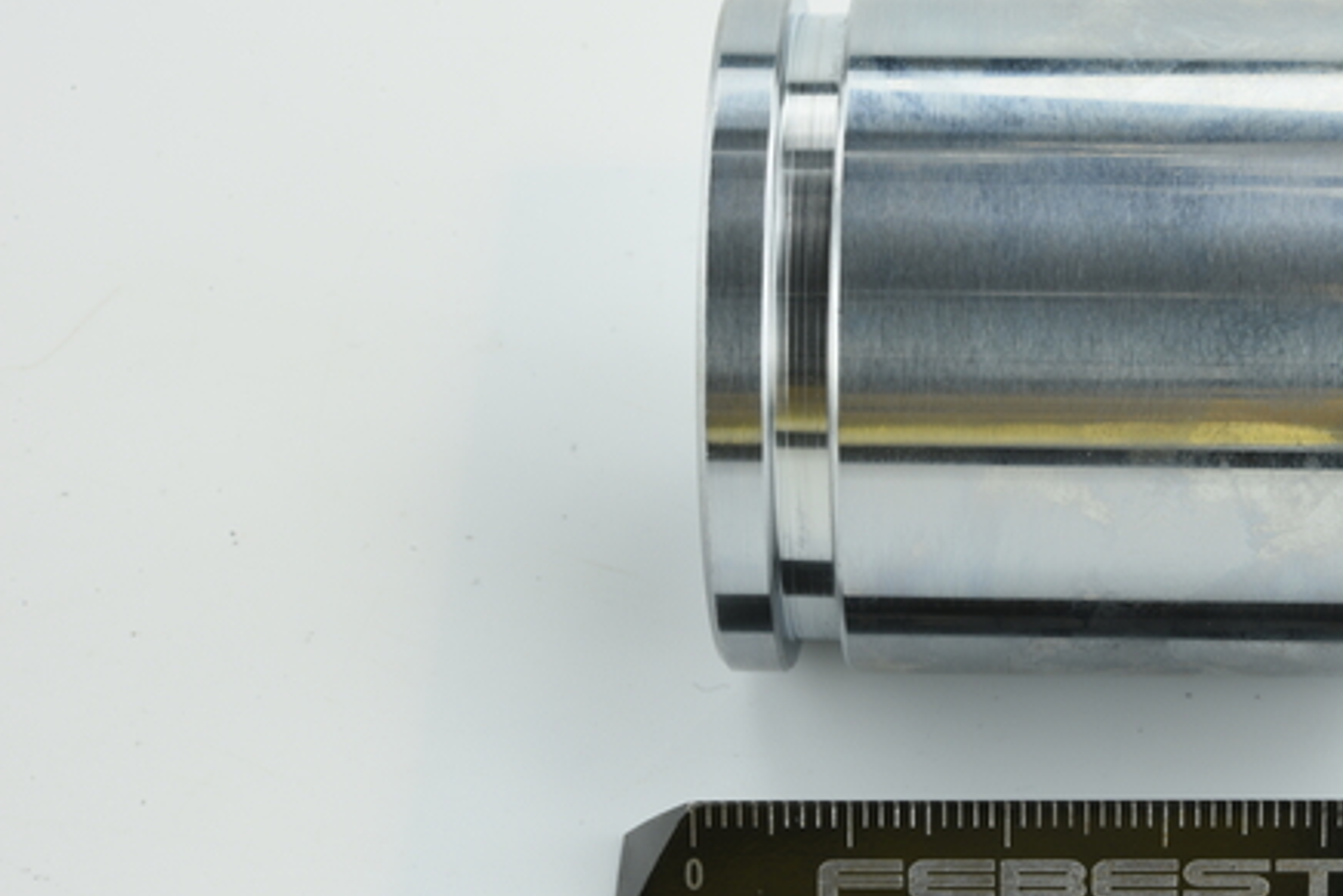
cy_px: 474
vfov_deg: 13.8
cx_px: 1090
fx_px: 3694
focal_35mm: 99
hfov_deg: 20.4
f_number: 32
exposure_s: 1/2.5
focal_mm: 60
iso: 64
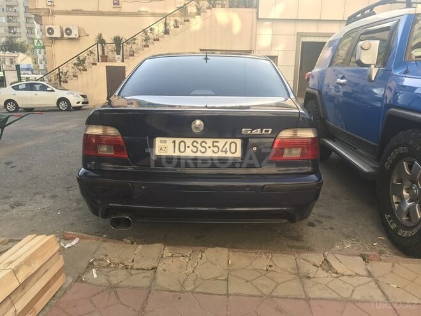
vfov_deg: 49.7
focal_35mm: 28
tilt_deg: -13.3
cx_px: 210
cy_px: 158
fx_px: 341
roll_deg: -1.0
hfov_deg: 63.4
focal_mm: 3.99
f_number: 1.8
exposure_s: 1/380
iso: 20
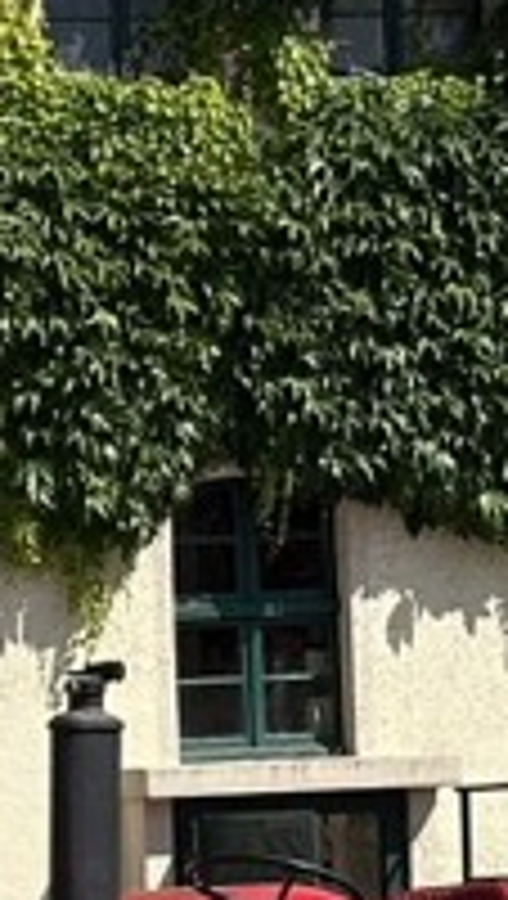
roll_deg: +1.7
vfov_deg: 10.2
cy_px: 968
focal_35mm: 209
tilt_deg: -0.7
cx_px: -796
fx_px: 4988
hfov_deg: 5.6
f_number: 1.78
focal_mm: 6.86
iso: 100
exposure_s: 1/7634
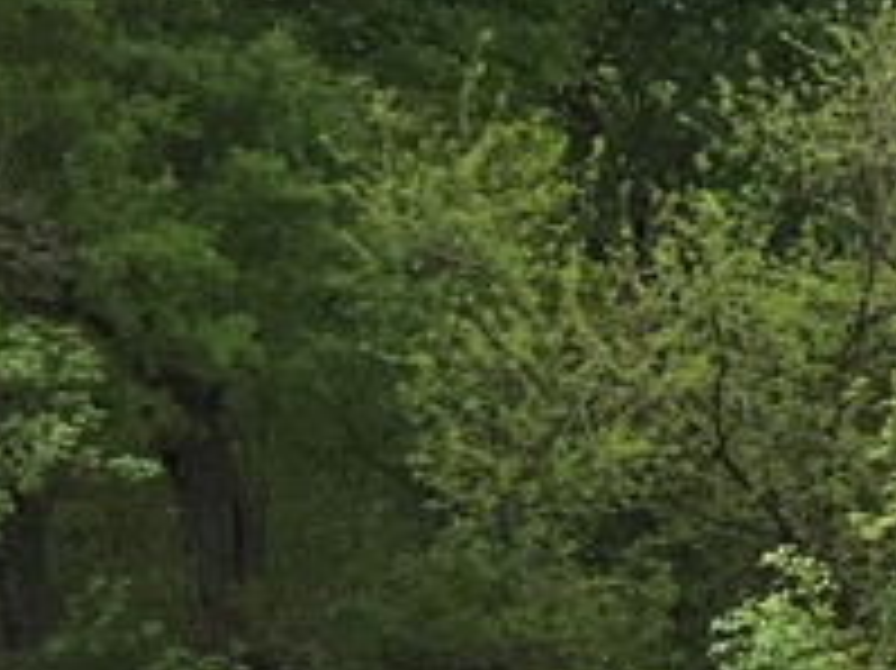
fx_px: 3725
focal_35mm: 144
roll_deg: +2.6
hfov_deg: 11.9
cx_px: 1896
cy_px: 225
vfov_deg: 10.3
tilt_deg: +1.4
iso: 20
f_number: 1.8
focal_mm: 3.99
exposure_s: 1/2519
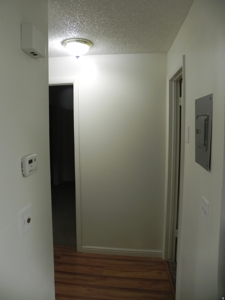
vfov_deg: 67.3
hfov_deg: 53.1
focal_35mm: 26
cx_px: 112
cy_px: 150
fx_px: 225
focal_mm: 4.6
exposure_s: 1/30
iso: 229
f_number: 2.8
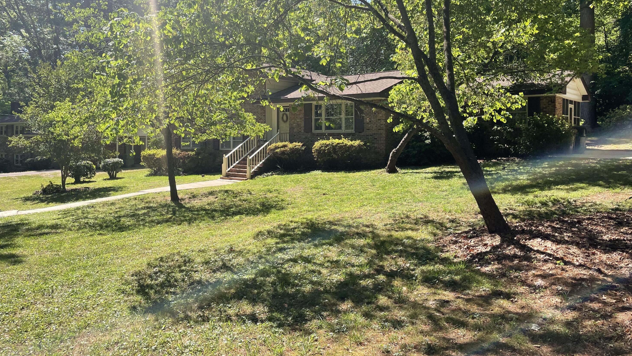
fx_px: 486
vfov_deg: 40.0
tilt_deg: -0.8
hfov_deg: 66.1
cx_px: 314
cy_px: 141
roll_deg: +0.2
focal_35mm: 29
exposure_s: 1/1289
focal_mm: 4.2
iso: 32
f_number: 1.6
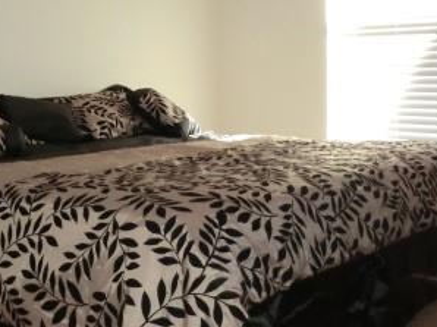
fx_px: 732
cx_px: 107
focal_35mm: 58
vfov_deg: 25.0
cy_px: 92
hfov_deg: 32.6
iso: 320
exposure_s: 1/60
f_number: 3.2
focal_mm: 4.9
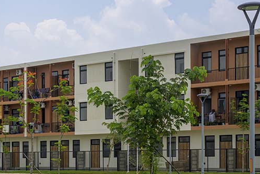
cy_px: 146
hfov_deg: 22.2
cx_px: 34
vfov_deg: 15.1
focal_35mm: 90
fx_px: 650
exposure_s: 1/2500
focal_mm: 47
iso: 900
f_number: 9
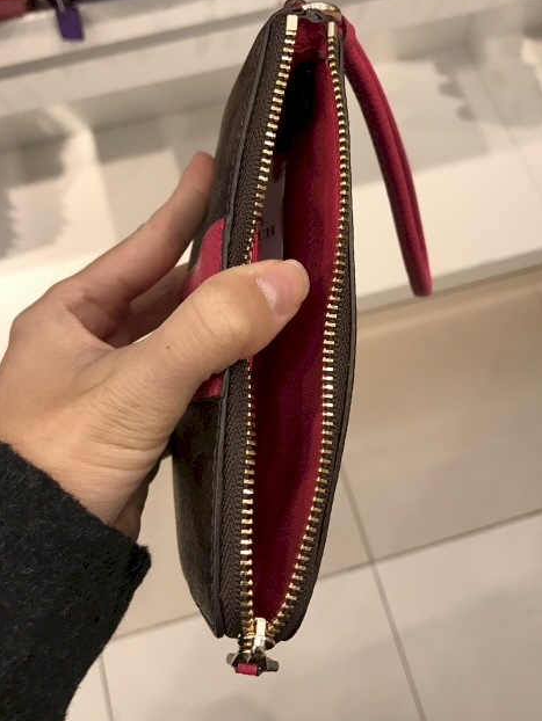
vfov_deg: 51.1
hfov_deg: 39.7
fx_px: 751
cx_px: 253
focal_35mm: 36
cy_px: 304
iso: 25
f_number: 1.8
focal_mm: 3.99
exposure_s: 1/40
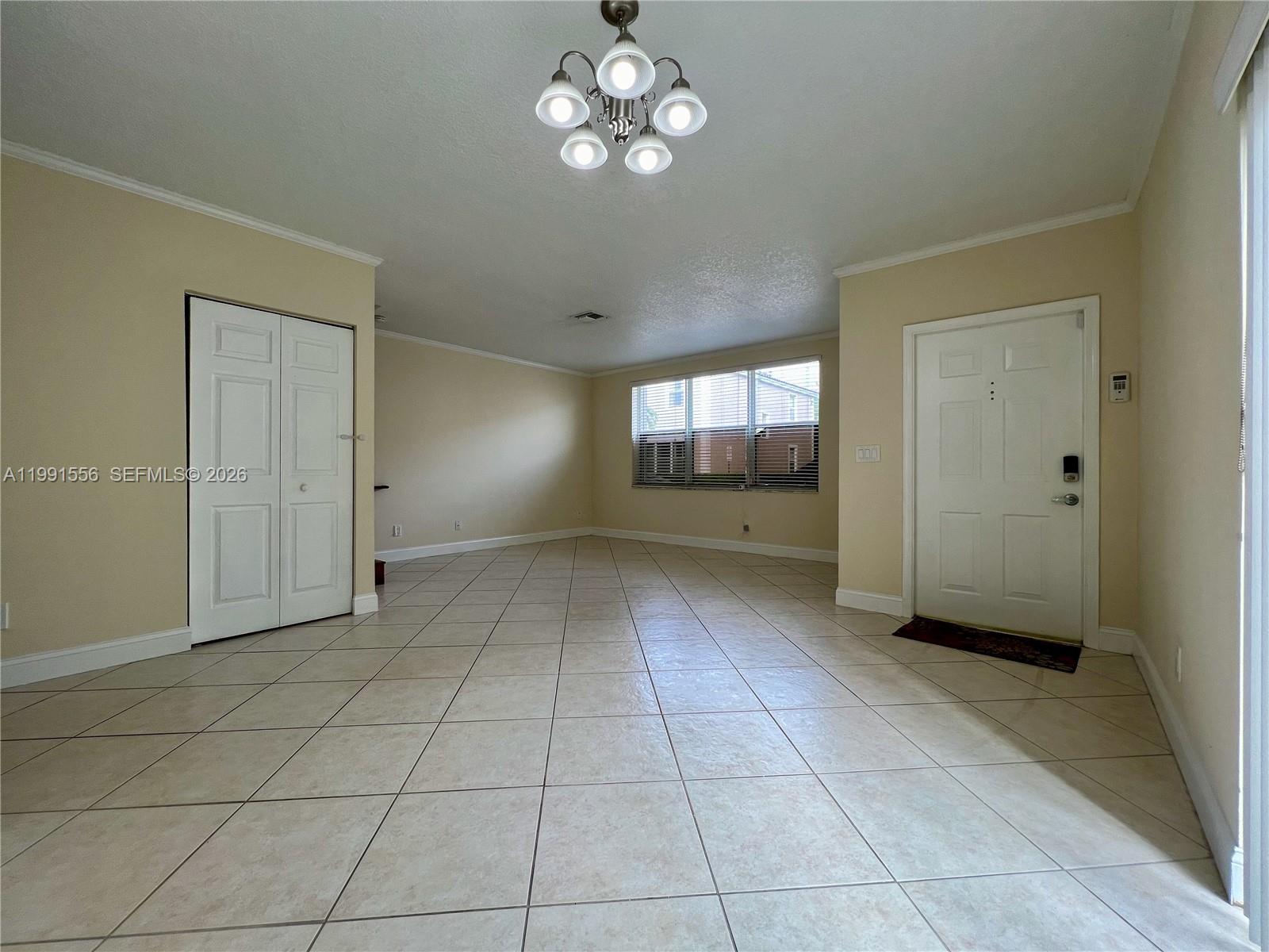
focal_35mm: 13
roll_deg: -0.3
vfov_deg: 89.9
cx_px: 634
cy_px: 476
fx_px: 477
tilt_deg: -0.5
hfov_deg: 106.2
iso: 50
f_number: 1.8
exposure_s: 1/120
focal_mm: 1.57
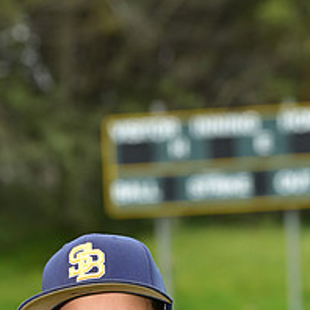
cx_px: 107
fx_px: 3404
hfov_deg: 5.2
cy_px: 437
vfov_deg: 5.2
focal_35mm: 336
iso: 400
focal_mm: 135
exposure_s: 1/250
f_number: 6.3
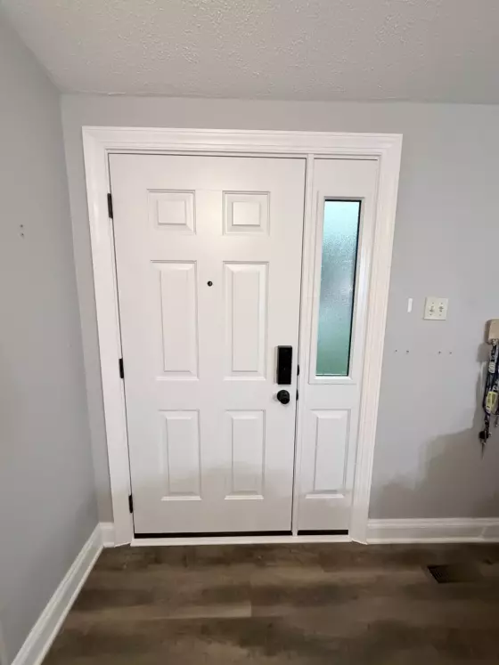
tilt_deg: -8.1
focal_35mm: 14
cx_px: 250
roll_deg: -0.8
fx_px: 269
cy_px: 332
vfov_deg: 102.1
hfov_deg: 85.7
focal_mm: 2.22
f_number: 2.2
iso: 640
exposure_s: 1/60
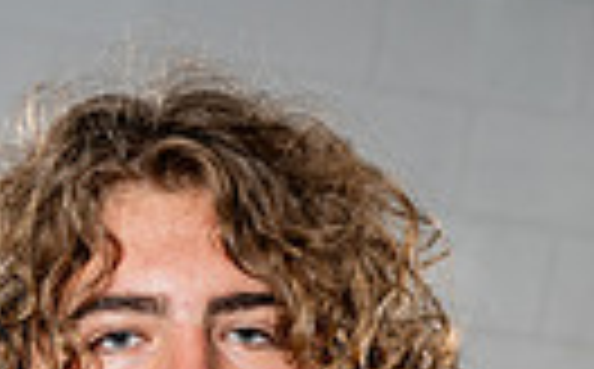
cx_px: 158
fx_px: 2699
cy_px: 986
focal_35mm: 167
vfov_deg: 7.2
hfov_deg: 12.5
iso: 100
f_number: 5.6
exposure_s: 1/250
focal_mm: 48
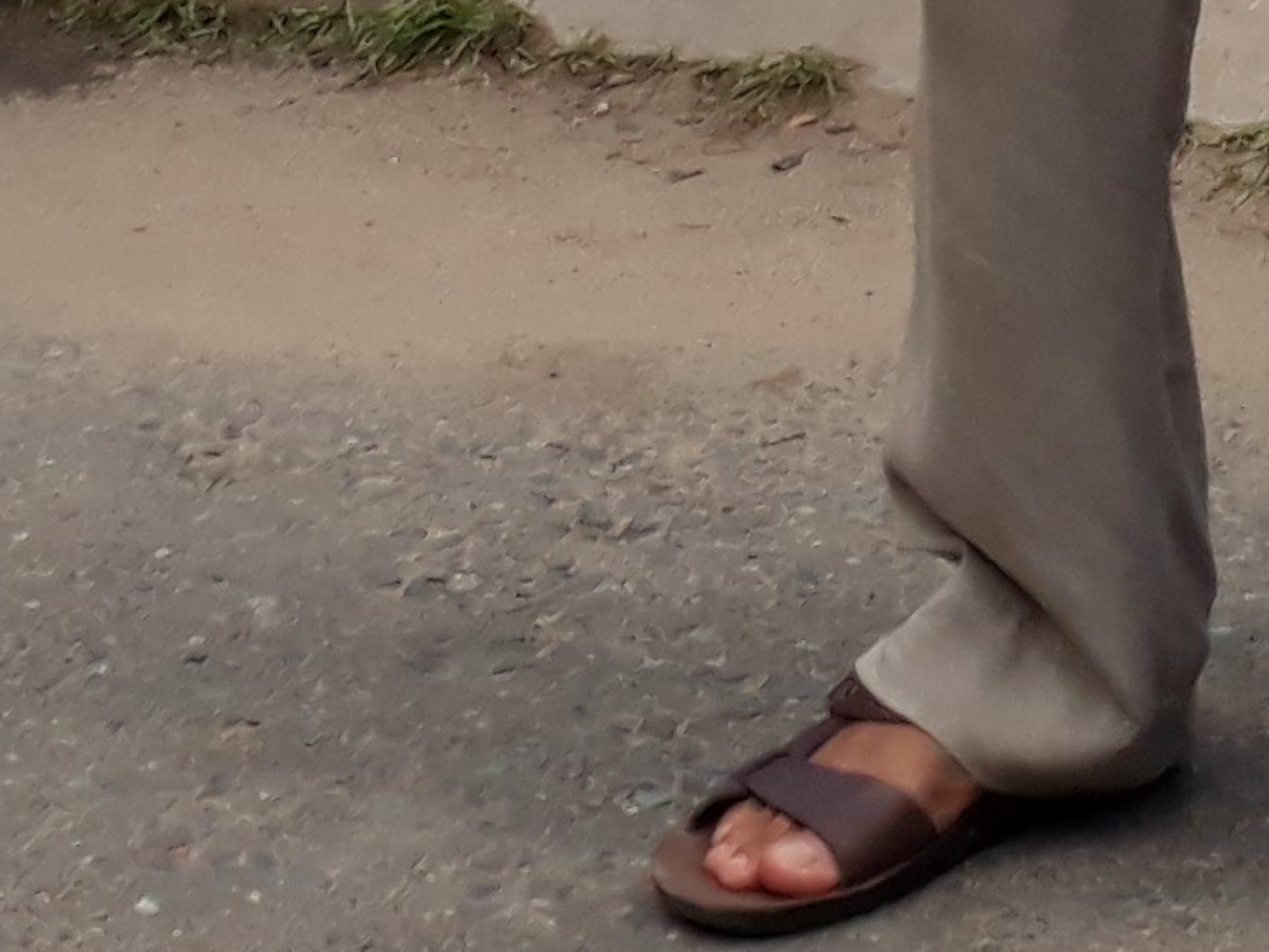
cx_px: 2374
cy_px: -1532
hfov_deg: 11.9
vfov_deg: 8.7
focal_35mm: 152
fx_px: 5573
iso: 40
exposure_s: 1/601
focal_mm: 3.6
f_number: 1.9
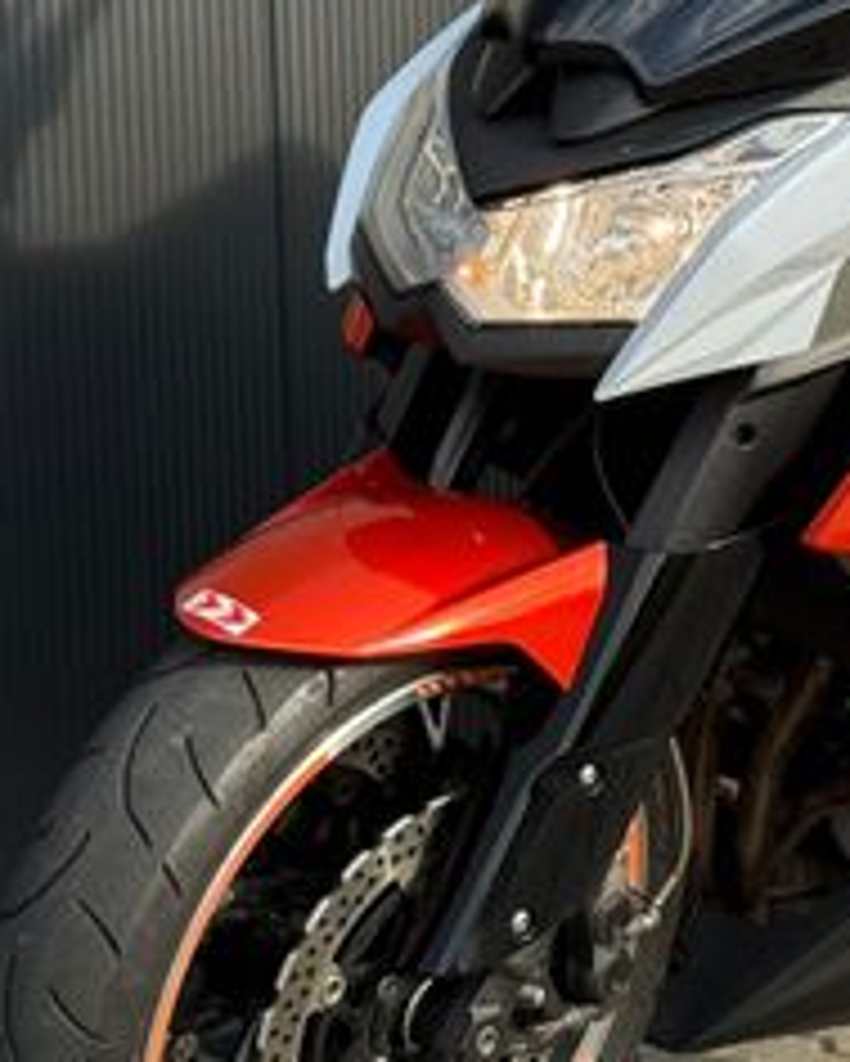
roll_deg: +0.6
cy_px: 450
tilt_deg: -6.8
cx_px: 774
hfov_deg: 12.1
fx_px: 3991
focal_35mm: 127
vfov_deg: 15.1
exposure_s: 1/1307
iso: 64
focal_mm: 6.76
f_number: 1.78
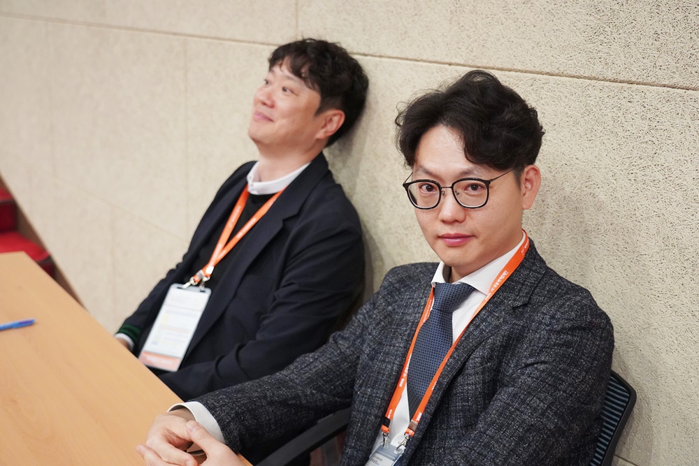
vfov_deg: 28.1
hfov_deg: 41.1
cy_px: 233
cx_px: 350
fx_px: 932
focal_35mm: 48
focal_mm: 48
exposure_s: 1/160
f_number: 4
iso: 6400
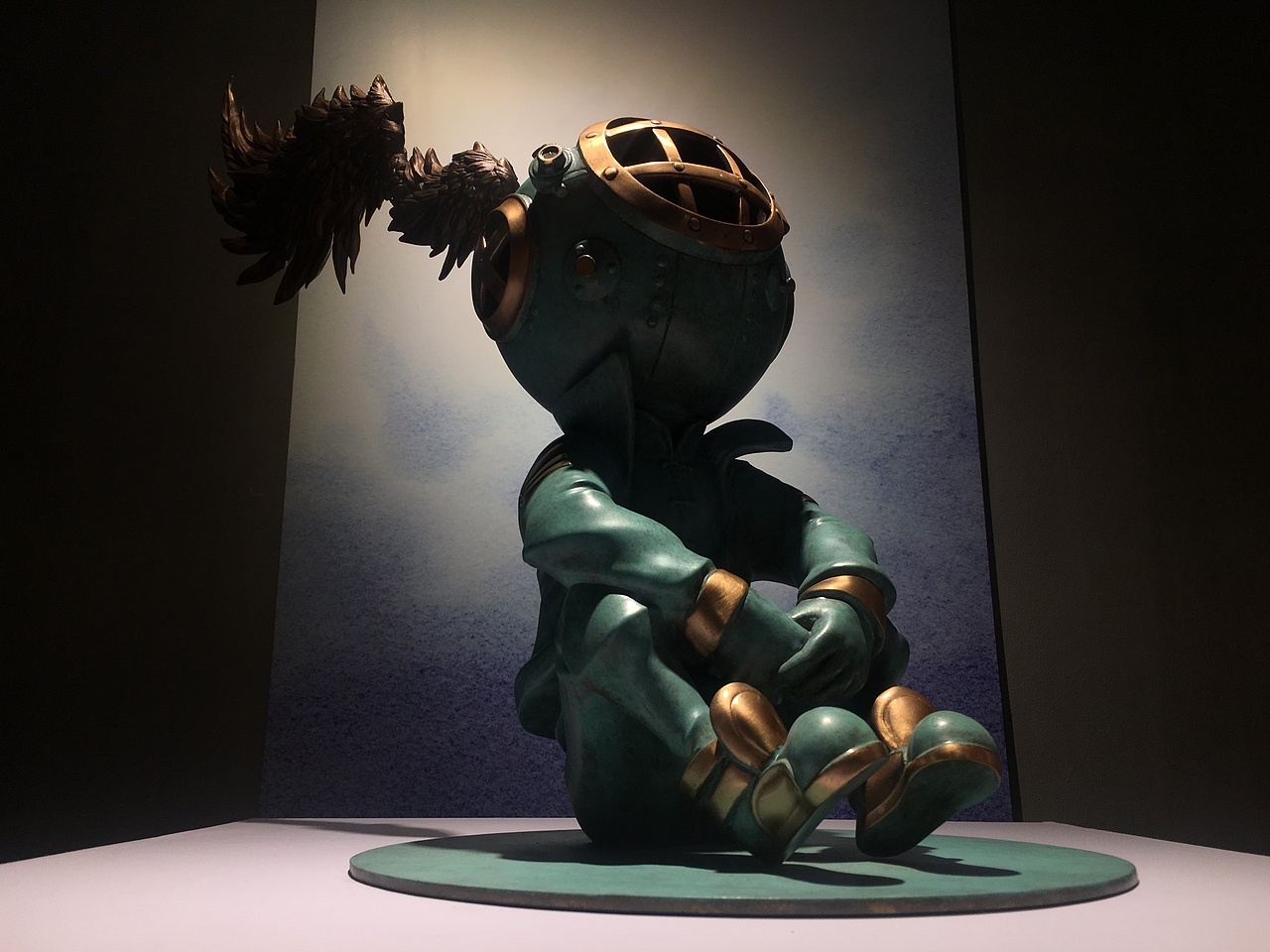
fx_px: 1064
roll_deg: -0.1
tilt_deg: +13.5
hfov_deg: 61.7
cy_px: 476
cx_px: 635
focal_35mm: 29
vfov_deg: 48.2
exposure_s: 1/129
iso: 25
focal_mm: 4.15
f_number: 2.2
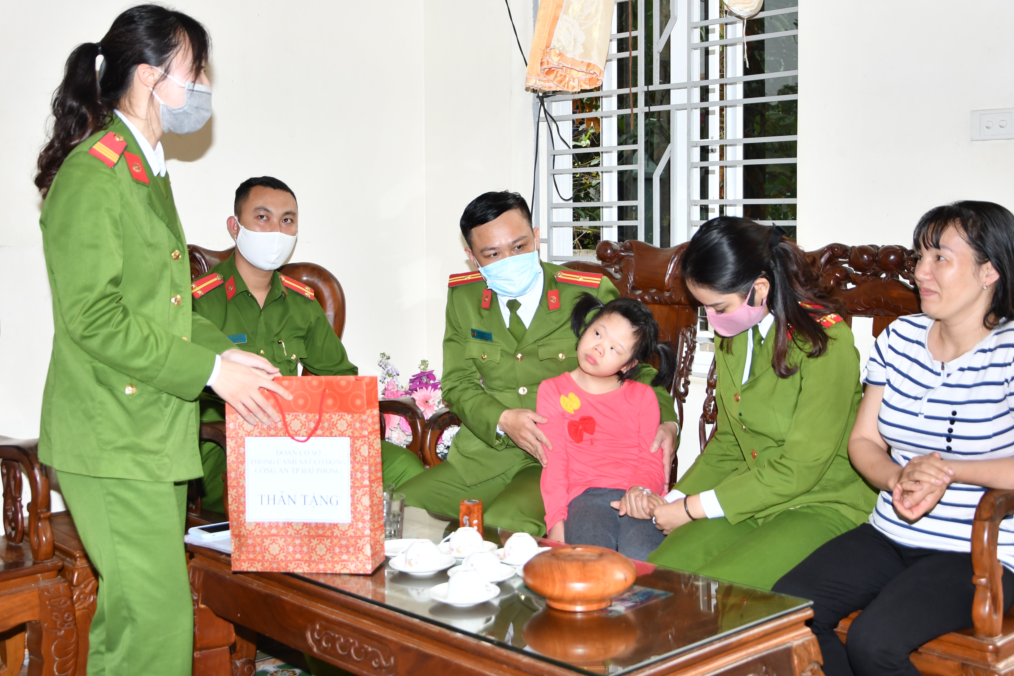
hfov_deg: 43.1
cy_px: 280
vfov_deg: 29.4
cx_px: 526
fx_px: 1285
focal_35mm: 46
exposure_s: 1/200
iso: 320
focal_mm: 25
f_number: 4.5
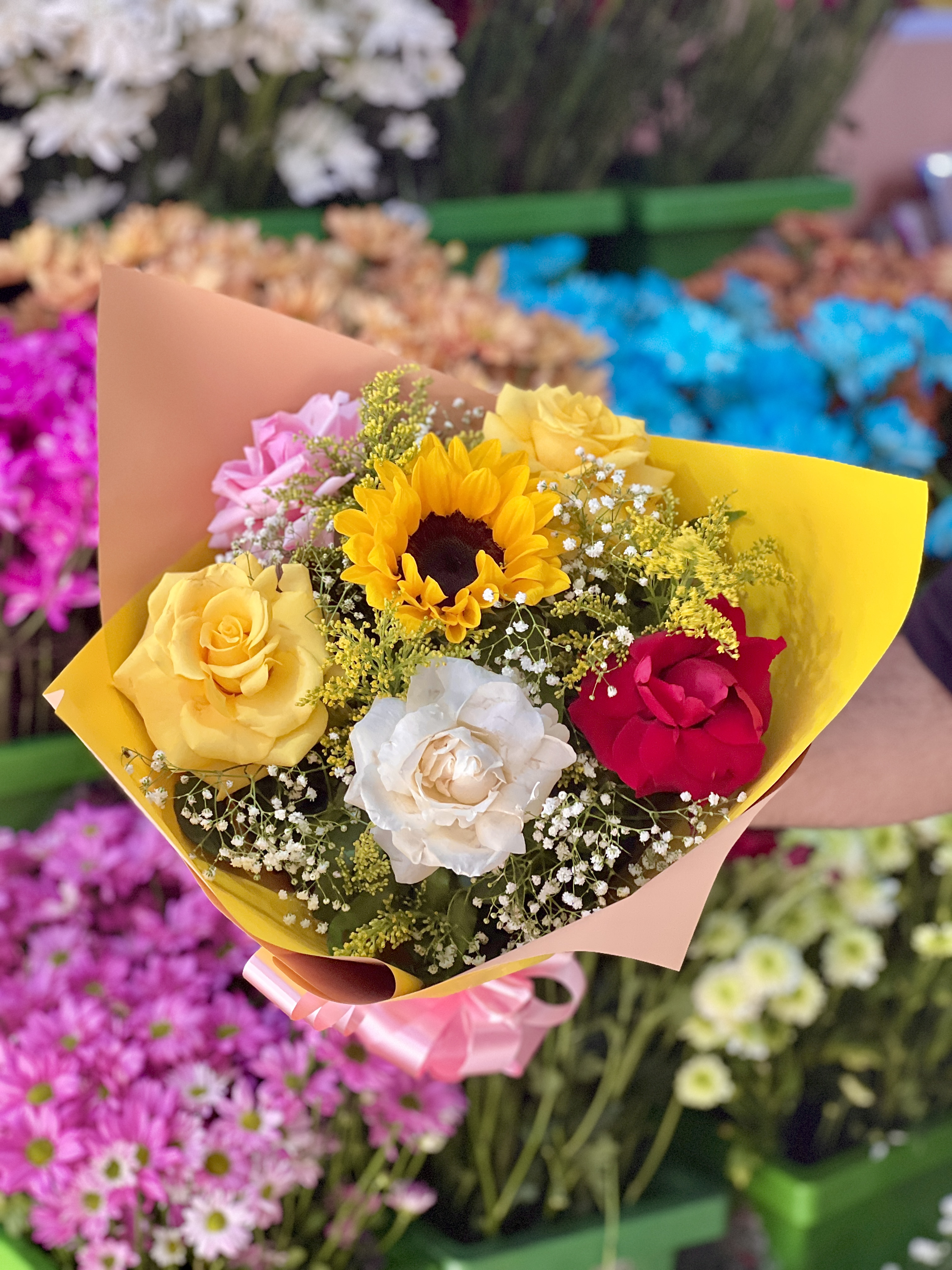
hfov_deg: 19.1
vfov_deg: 25.3
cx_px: 476
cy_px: 635
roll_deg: -2.0
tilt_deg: -17.7
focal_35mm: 77
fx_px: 2824
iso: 200
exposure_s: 1/40
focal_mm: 9
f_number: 2.8
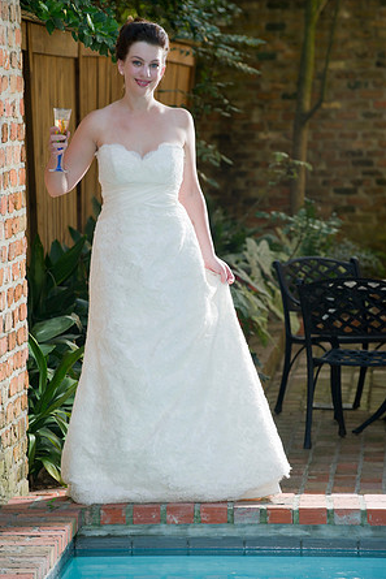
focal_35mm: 192
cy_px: 288
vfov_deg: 10.7
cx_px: 193
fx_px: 3085
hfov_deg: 7.2
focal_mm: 190
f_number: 5
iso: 400
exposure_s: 1/60
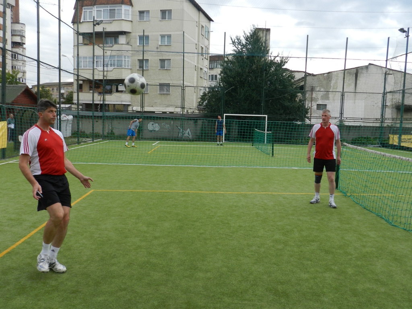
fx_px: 381
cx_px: 206
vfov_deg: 44.2
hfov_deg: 56.8
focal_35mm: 32
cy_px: 154
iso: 160
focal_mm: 5.6
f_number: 3.7
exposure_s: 1/400
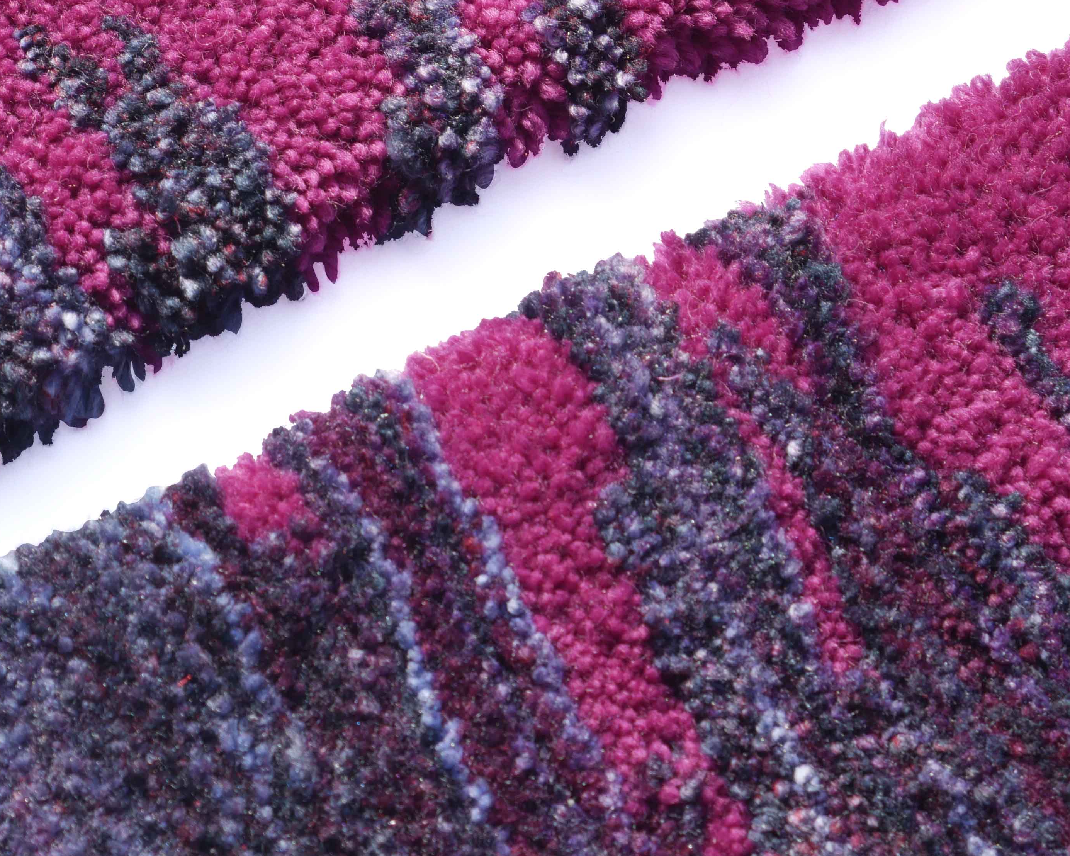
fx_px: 4307
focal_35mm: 136
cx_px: 295
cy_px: 356
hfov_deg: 14.1
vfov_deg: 11.3
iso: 200
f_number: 7.1
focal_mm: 42
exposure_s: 1/250
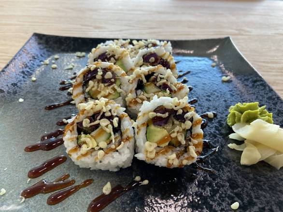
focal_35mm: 26
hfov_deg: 67.3
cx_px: 142
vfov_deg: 53.1
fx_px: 213
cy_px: 106
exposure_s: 1/120
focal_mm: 4.25
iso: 125
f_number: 1.8
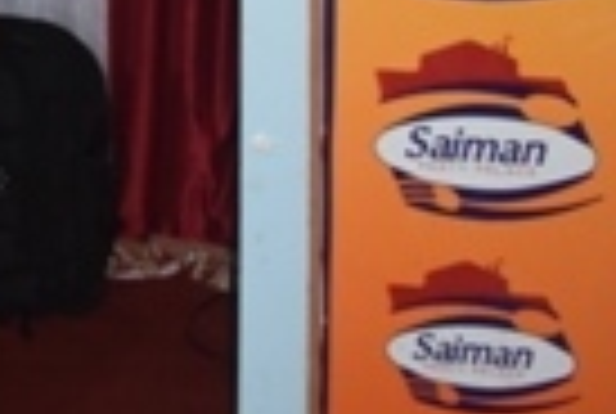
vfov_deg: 10.3
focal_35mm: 126
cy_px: -349
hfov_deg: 14.1
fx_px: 2161
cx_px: -535
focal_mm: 18
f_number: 3.5
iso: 1600
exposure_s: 1/60
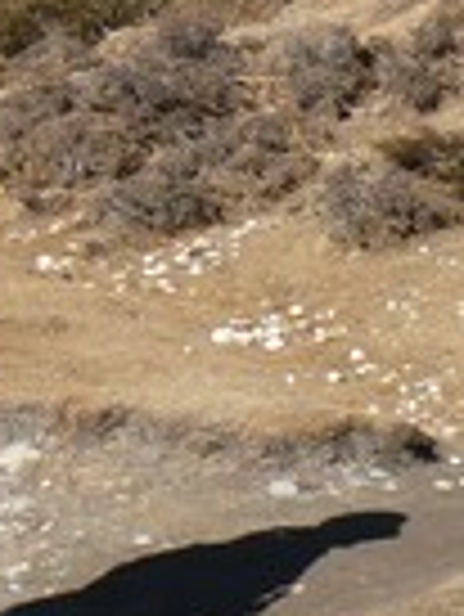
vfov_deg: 12.2
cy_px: -333
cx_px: -662
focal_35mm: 153
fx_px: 2730
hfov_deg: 8.8
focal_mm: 5.8
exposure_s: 1/160
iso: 100
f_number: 8
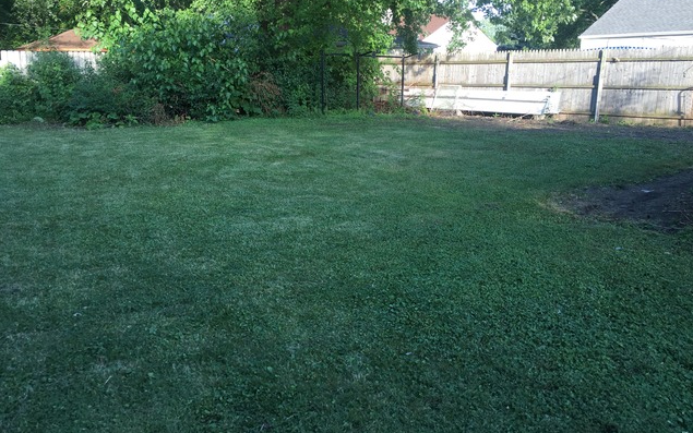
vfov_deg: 40.4
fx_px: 586
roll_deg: +0.6
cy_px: 176
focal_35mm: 31
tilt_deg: -10.6
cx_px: 348
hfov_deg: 61.2
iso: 25
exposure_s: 1/135
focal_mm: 4.15
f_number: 2.2
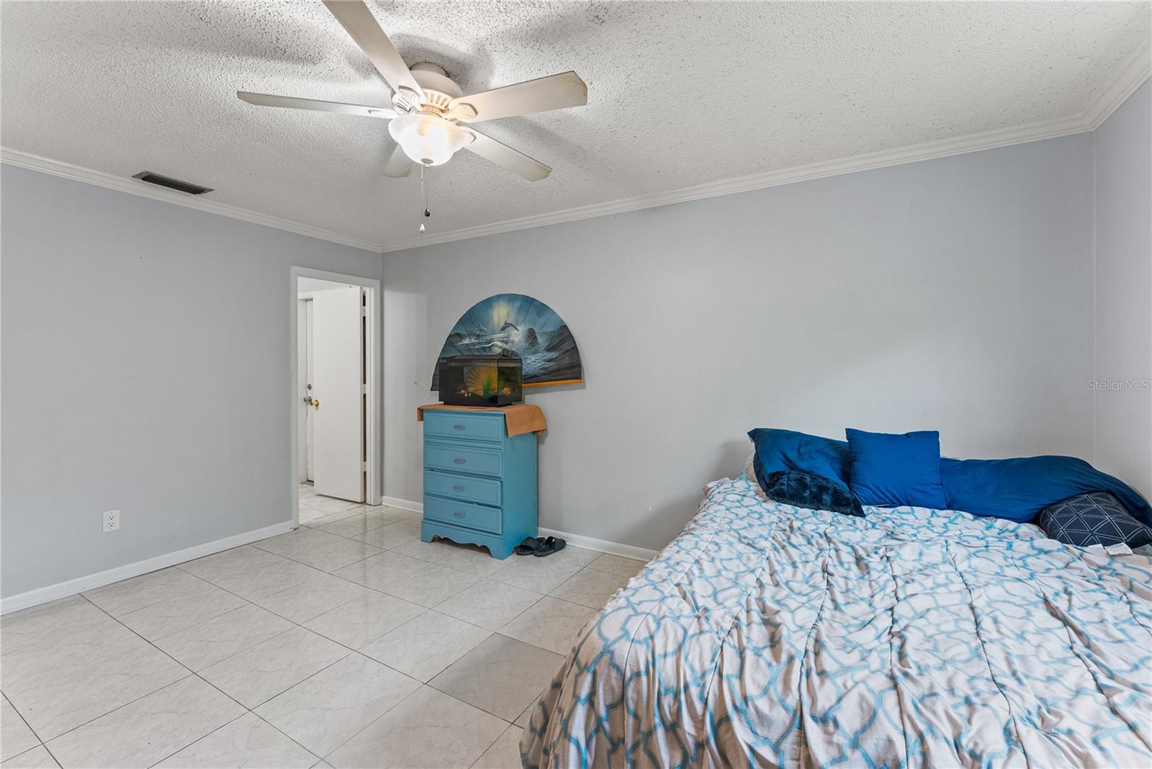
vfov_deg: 78.5
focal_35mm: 15
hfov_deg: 101.5
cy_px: 384
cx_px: 576
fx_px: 471
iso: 640
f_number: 9
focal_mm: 14.7
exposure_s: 1/3
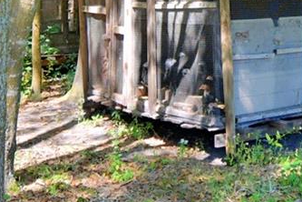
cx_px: 264
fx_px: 604
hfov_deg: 27.2
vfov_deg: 17.8
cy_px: -52
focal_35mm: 72
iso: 200
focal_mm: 10
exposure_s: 1/400
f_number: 4.5
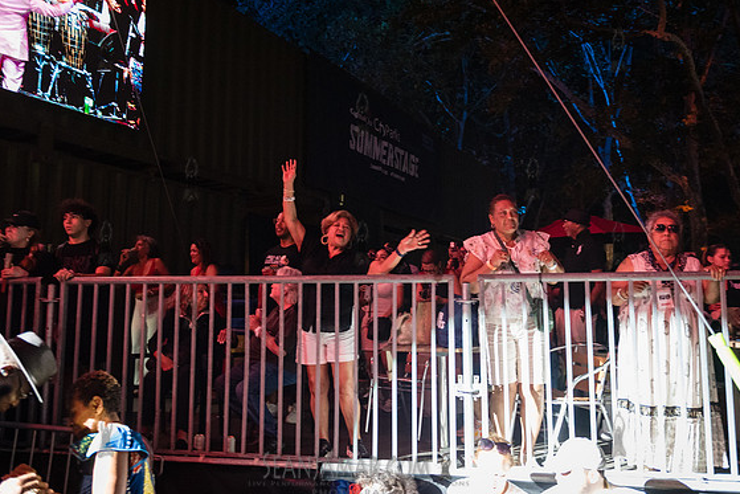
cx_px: 361
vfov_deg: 42.3
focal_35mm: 31
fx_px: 637
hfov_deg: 60.3
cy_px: 242
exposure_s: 1/160
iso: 4000
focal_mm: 26
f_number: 2.8
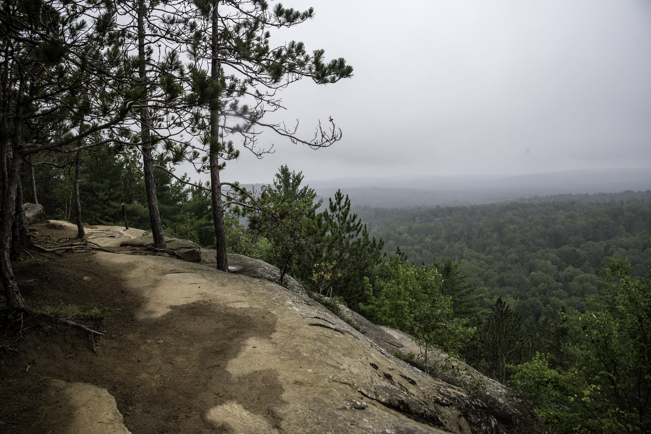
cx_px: 326
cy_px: 217
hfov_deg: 73.7
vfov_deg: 53.2
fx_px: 434
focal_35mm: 24
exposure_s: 1/200
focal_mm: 24
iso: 400
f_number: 10
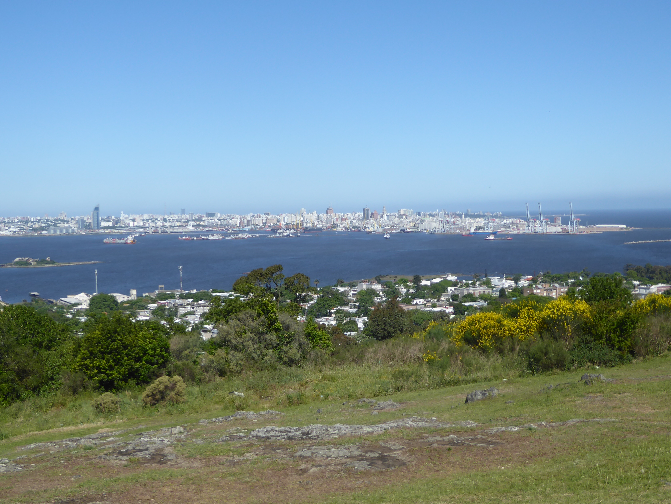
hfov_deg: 34.9
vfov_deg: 26.5
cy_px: 294
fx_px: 1066
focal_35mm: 55
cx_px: 316
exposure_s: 1/1000
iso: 80
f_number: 3.9
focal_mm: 7.8
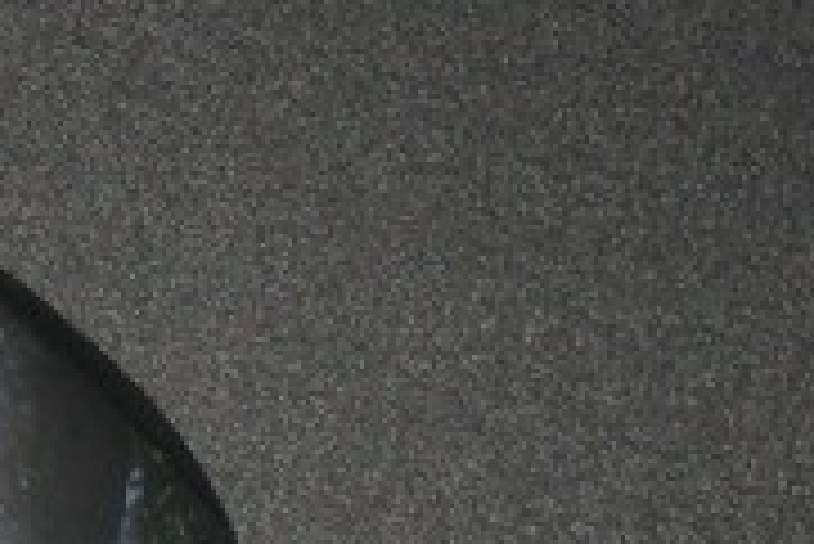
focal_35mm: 206
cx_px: -625
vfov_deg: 6.7
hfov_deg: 9.5
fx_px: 4661
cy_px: 427
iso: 200
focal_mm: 6.3
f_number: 3.2
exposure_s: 1/45
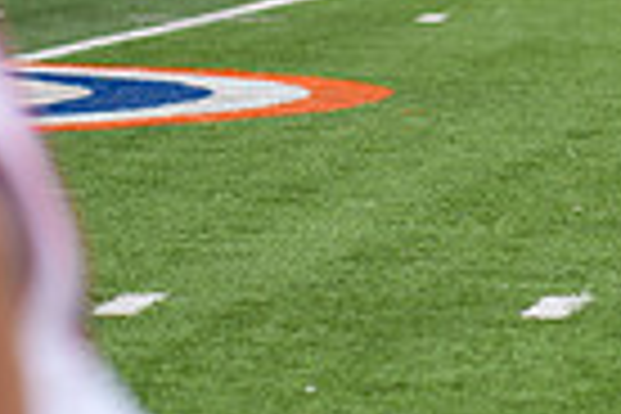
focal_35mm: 504
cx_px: 878
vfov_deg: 2.7
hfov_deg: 4.1
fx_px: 8693
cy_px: 38
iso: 250
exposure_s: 1/1250
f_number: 2.8
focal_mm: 120
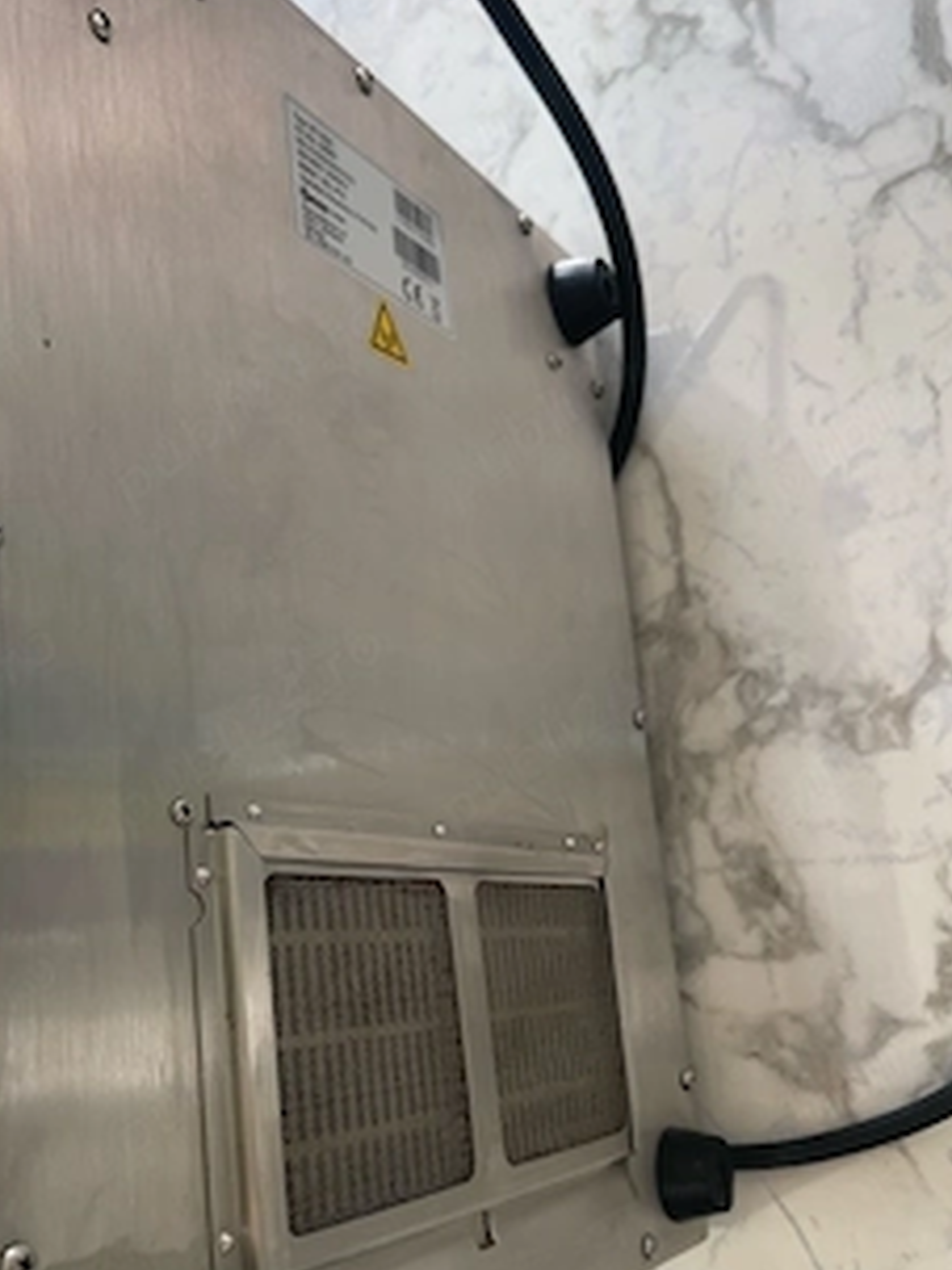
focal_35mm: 33
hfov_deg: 42.4
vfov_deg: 54.8
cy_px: 780
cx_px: 331
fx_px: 1211
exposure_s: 1/121
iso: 50
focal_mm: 5.1
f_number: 1.6
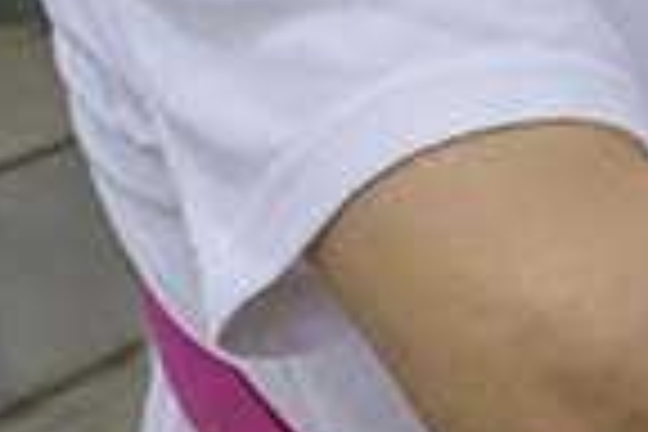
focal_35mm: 260
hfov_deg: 7.4
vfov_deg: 5.3
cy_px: -86
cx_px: 1566
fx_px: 4680
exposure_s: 1/200
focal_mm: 39
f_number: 6.3
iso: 12800
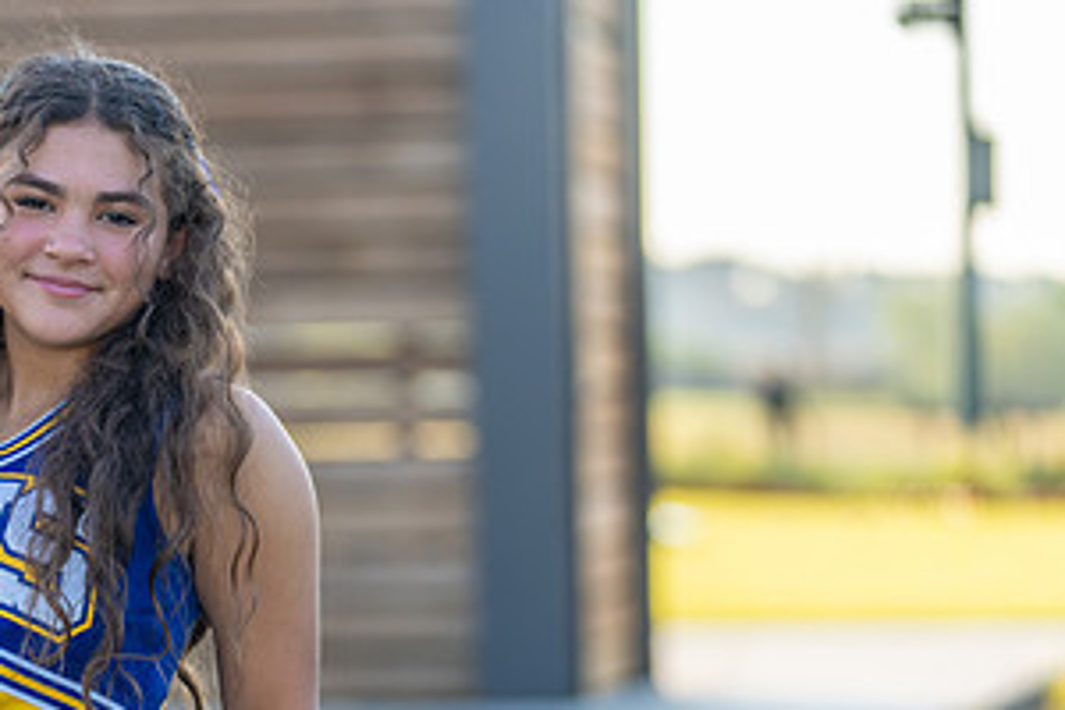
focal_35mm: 224
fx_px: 6626
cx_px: 75
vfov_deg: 6.1
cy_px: 545
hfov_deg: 9.1
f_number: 2.8
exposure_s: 1/400
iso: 100
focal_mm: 113
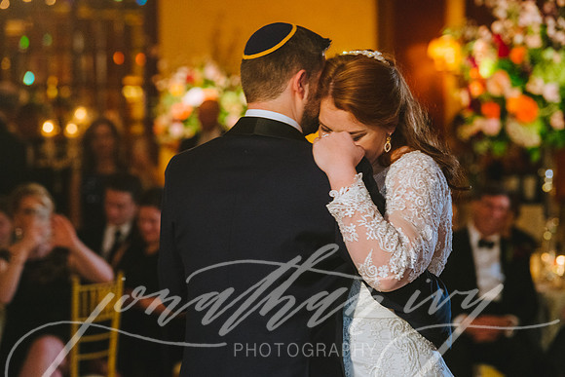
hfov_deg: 12.8
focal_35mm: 160
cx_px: 282
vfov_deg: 8.6
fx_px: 2512
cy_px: 188
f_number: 3.5
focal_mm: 160
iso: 2500
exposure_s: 1/100
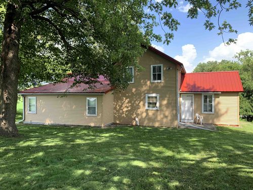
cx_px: 126
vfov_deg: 53.1
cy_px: 95
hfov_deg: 67.3
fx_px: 190
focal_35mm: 26
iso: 25
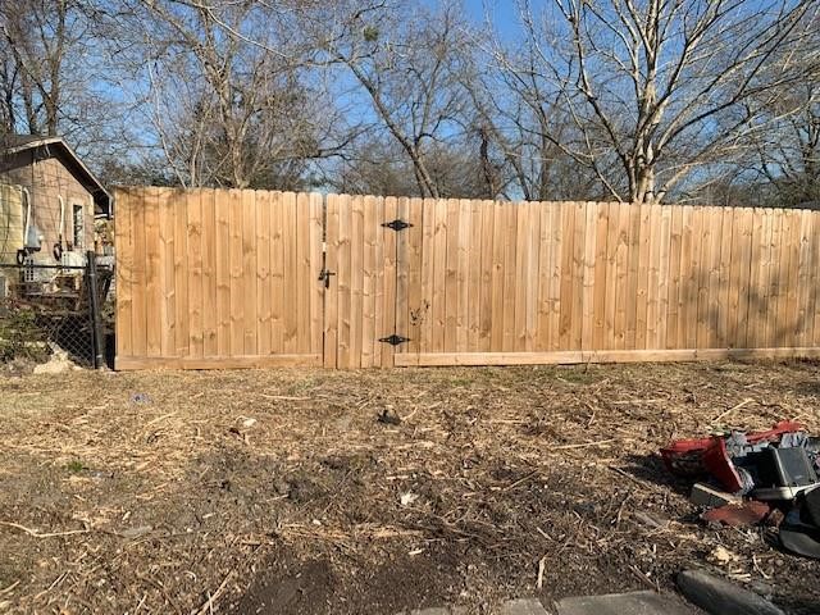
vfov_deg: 53.1
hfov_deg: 67.3
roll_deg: -1.3
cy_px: 308
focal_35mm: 26
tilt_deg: -1.1
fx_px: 616
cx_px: 410
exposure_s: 1/1992
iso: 25
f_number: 1.8
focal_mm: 4.25
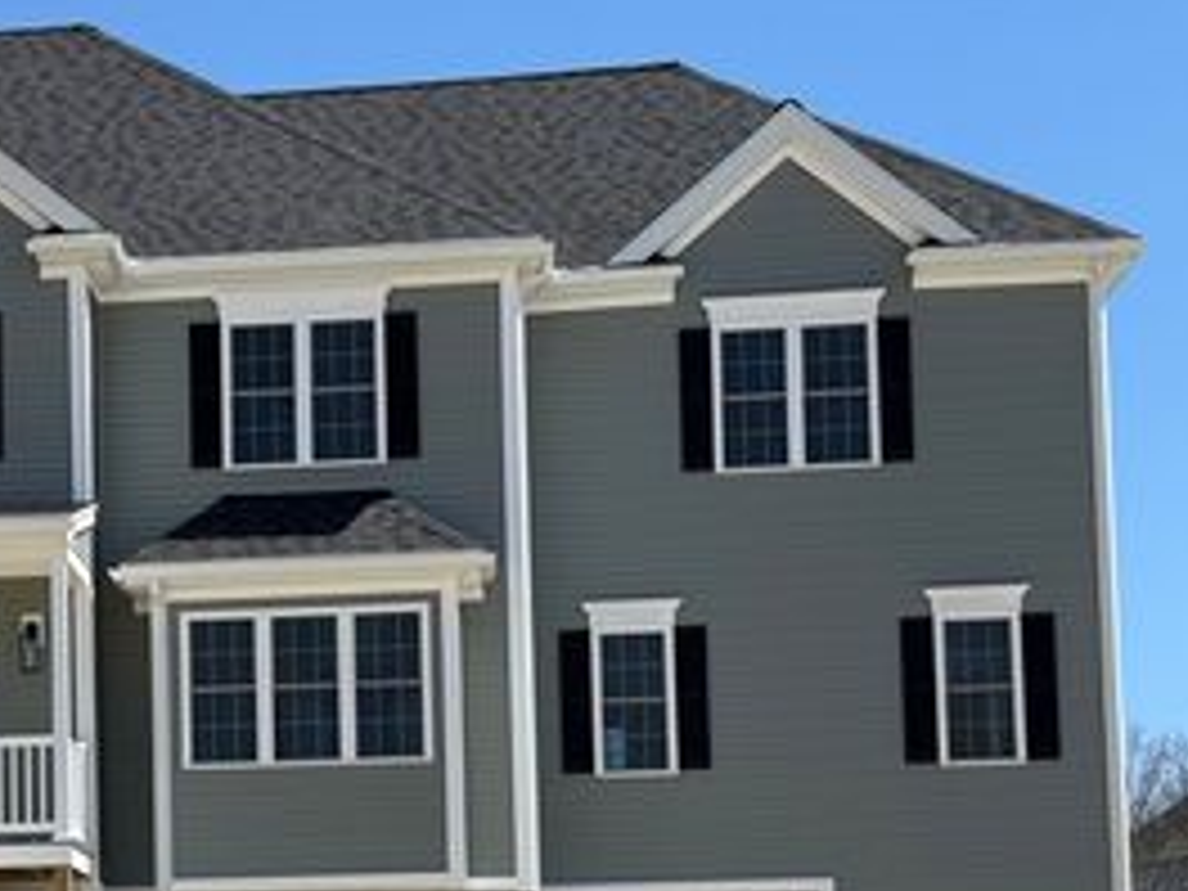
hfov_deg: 21.1
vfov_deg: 16.0
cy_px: 821
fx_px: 3123
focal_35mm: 91
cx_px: 112
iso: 64
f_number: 1.78
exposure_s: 1/4329
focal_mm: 6.76
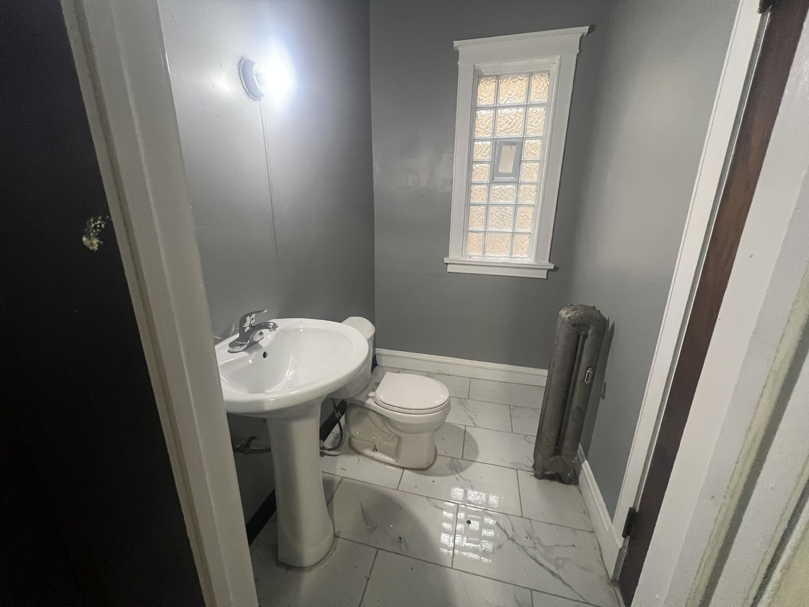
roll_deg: -0.4
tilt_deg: -16.6
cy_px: 304
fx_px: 304
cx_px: 404
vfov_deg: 89.9
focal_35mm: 13
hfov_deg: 106.2
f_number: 1.8
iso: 400
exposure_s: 1/60
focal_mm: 1.57
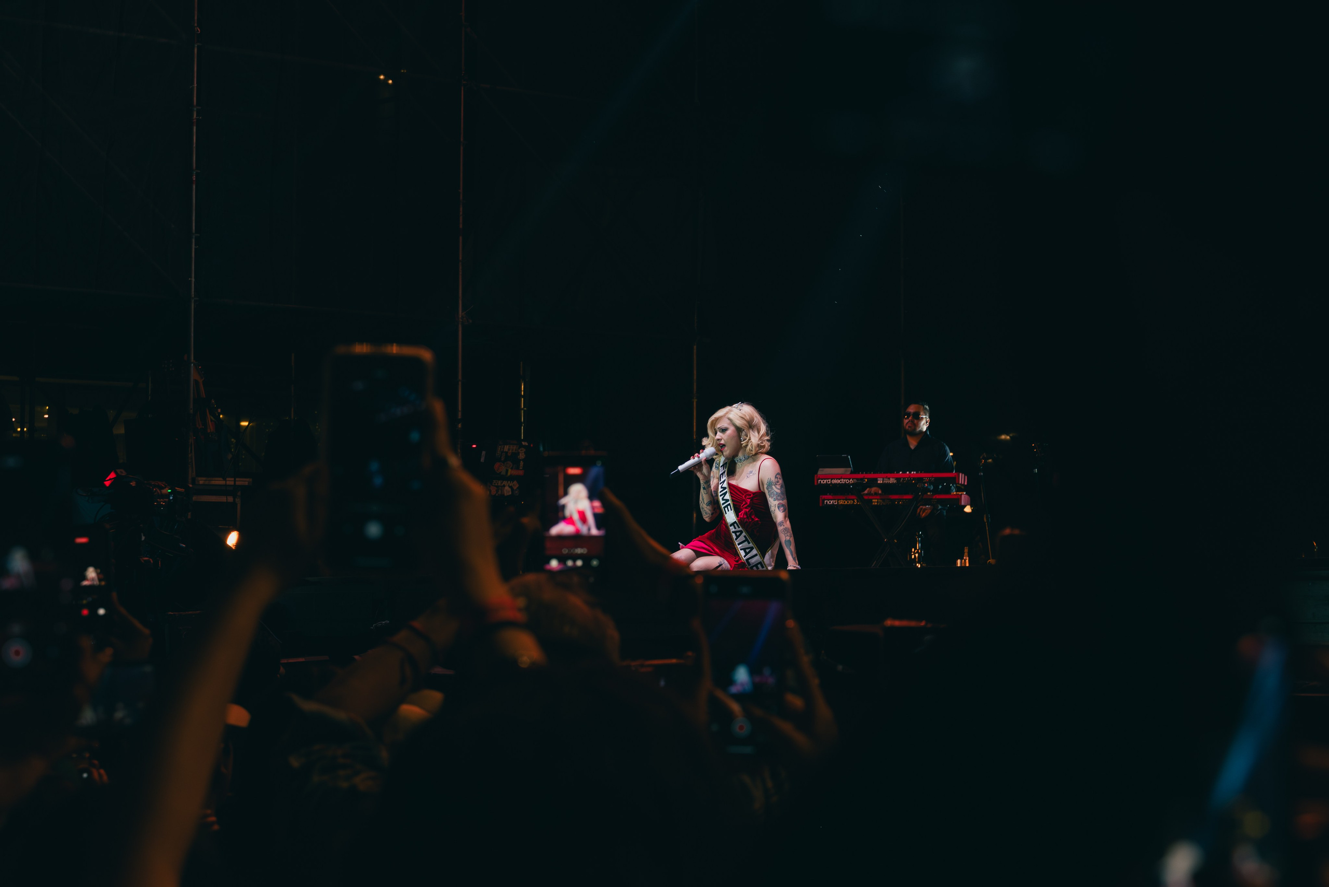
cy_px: 444
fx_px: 2935
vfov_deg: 17.2
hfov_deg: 25.5
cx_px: 664
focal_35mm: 79
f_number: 7.1
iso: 1250
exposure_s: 1/160
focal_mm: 75
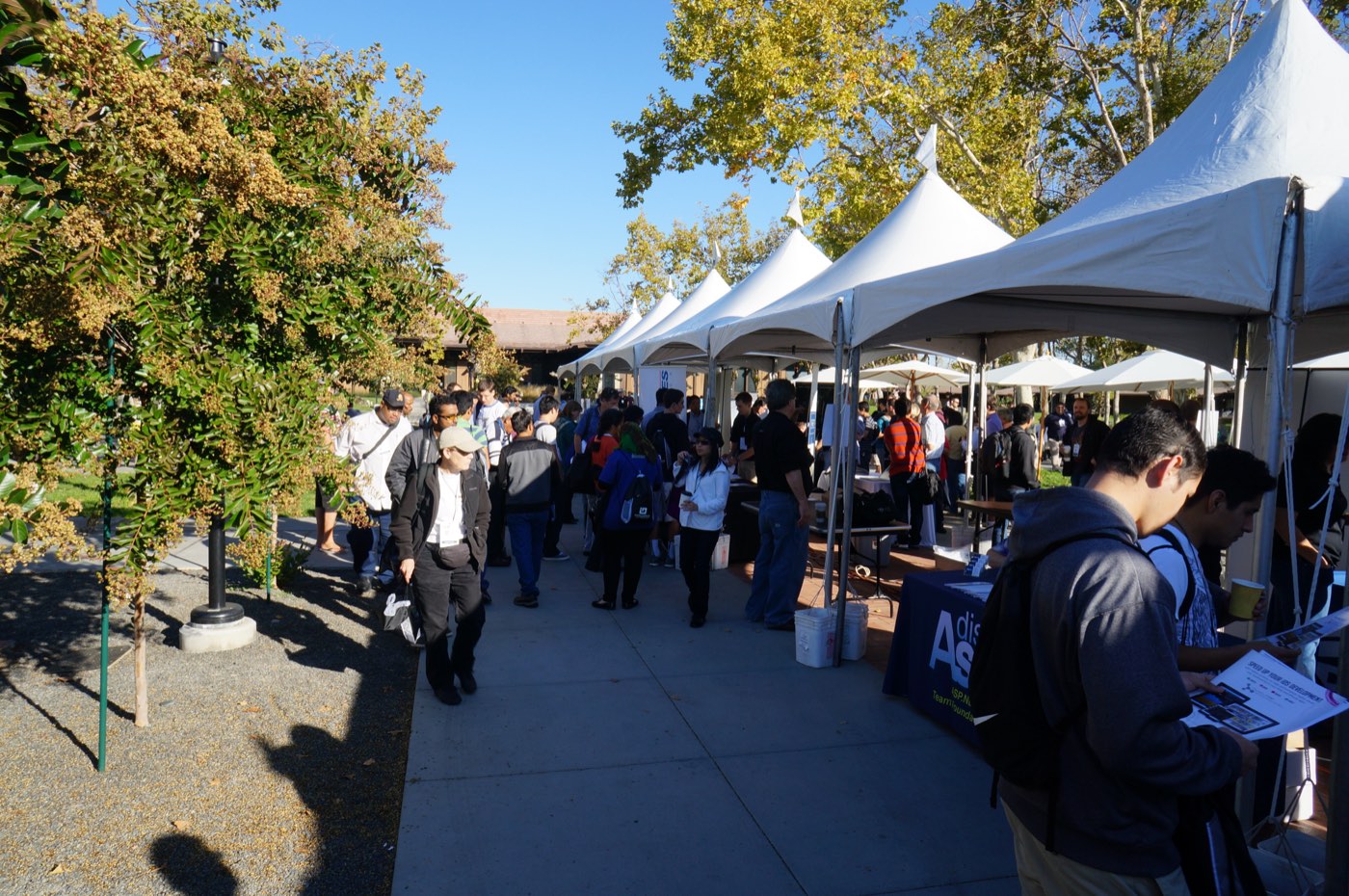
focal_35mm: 24
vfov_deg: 53.0
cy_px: 448
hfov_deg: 73.8
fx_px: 898
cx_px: 674
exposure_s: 1/60
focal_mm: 16
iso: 100
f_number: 11
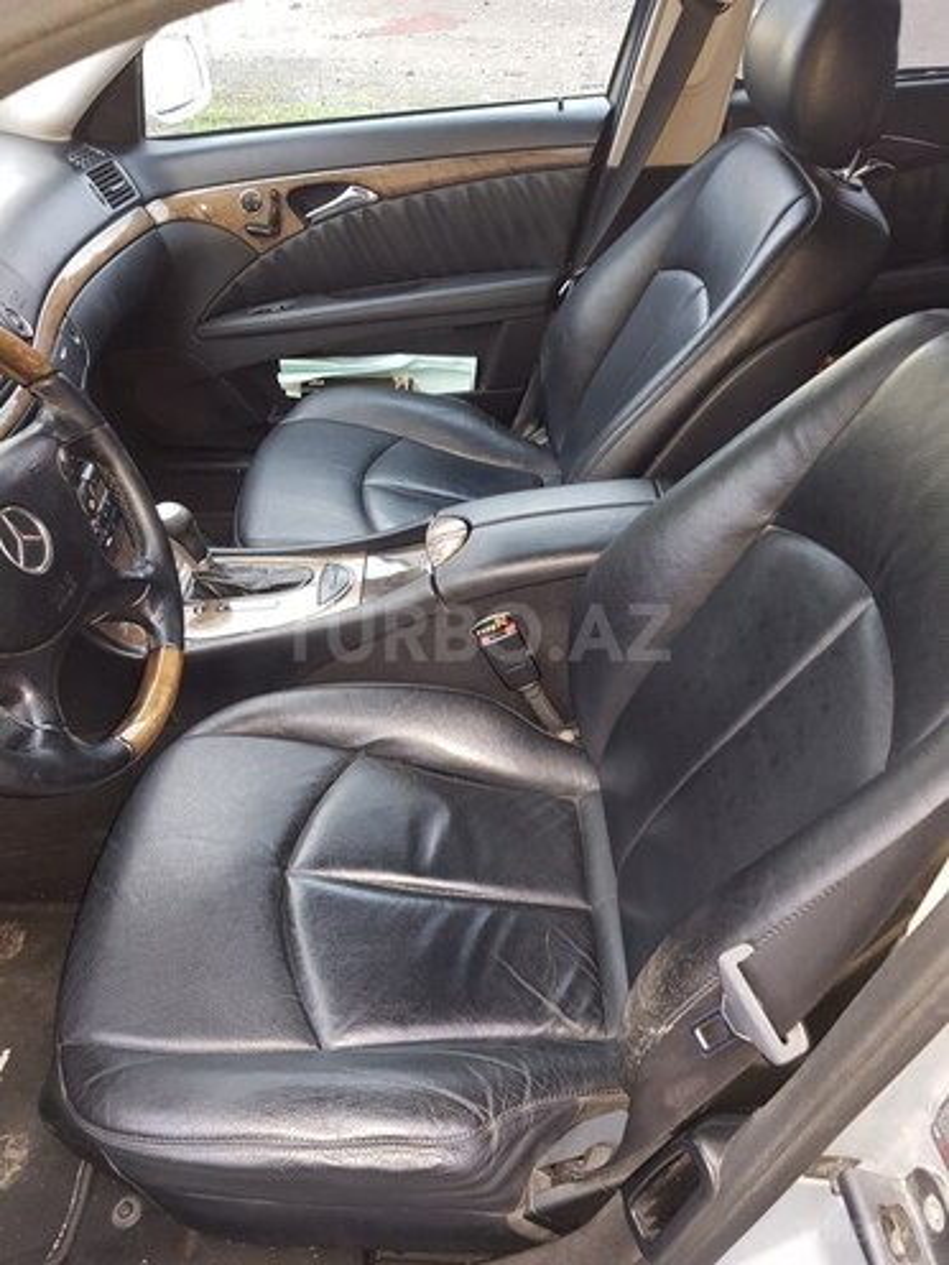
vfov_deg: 67.3
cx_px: 474
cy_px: 632
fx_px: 950
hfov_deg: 53.1
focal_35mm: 26
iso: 125
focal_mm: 4.2
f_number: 1.7
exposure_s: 1/14
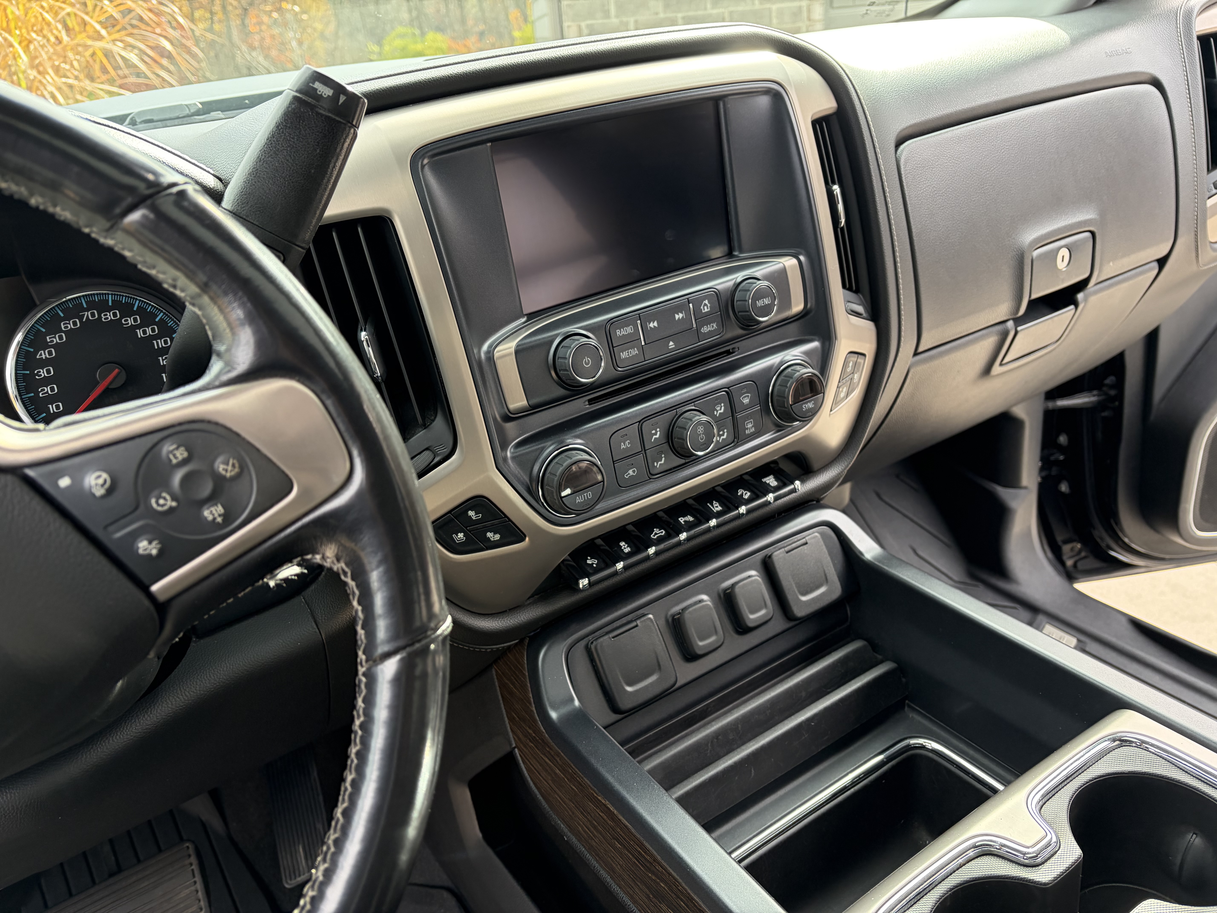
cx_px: 608
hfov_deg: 67.3
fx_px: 914
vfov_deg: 53.1
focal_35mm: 26
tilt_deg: -24.9
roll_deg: +6.0
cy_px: 456
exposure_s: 1/187
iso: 125
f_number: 1.6
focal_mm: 5.96
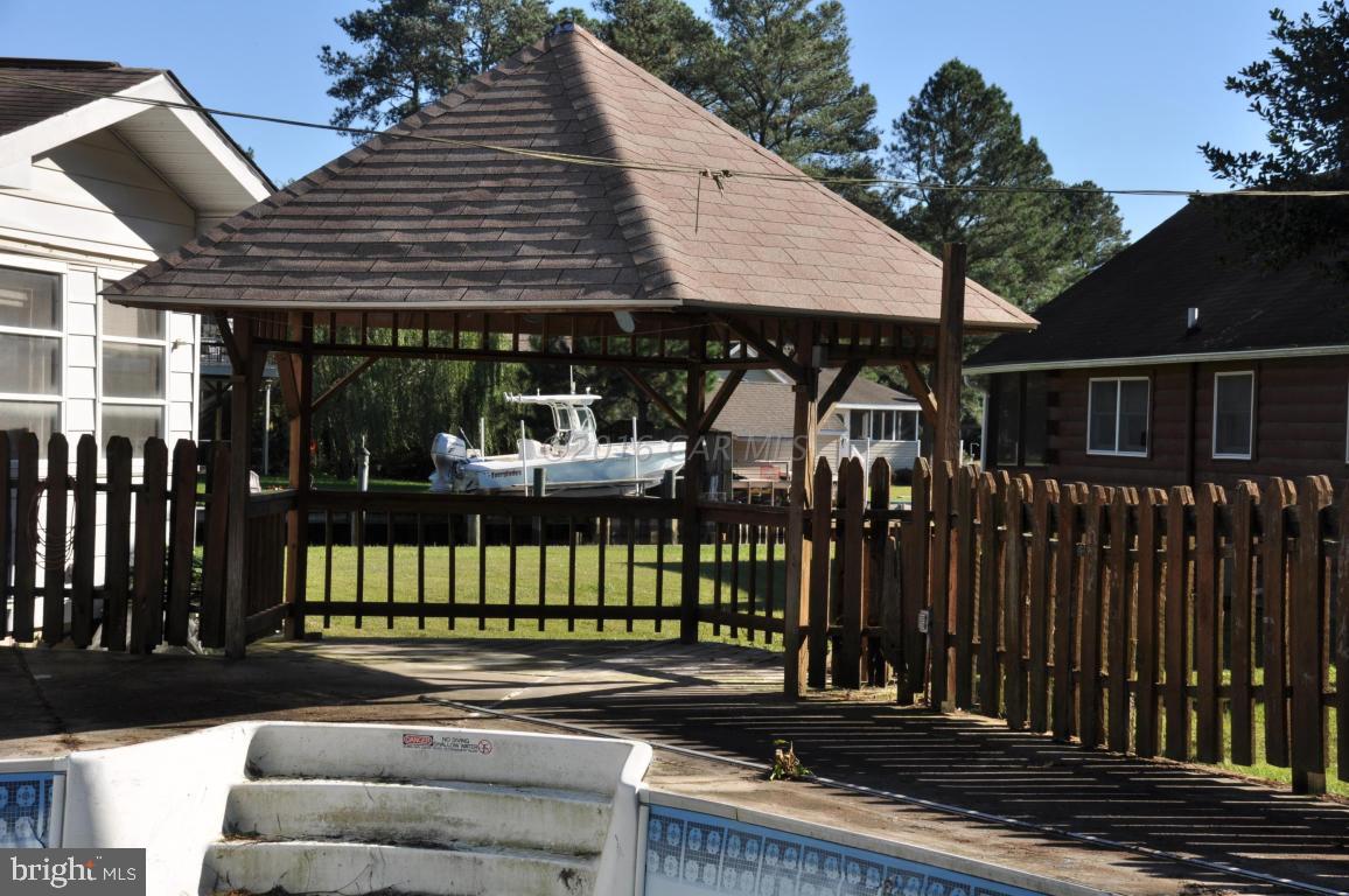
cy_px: 448
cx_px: 674
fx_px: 2470
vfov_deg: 20.6
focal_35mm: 66
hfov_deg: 30.5
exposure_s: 1/200
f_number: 14
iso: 200
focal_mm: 44
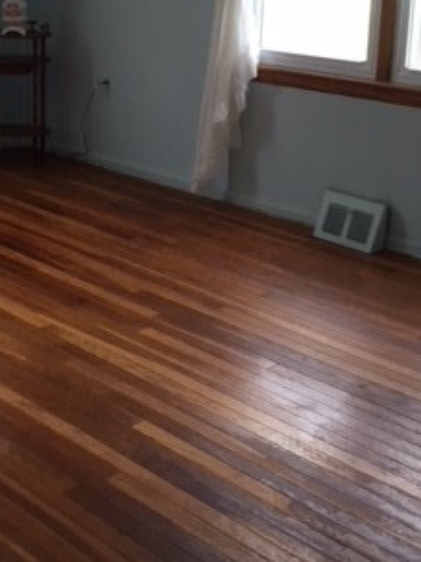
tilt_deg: -13.2
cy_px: 129
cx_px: 72
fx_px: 989
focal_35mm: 61
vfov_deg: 31.0
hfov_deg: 23.6
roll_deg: -0.6
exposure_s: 1/33
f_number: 2.2
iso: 32
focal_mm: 4.15
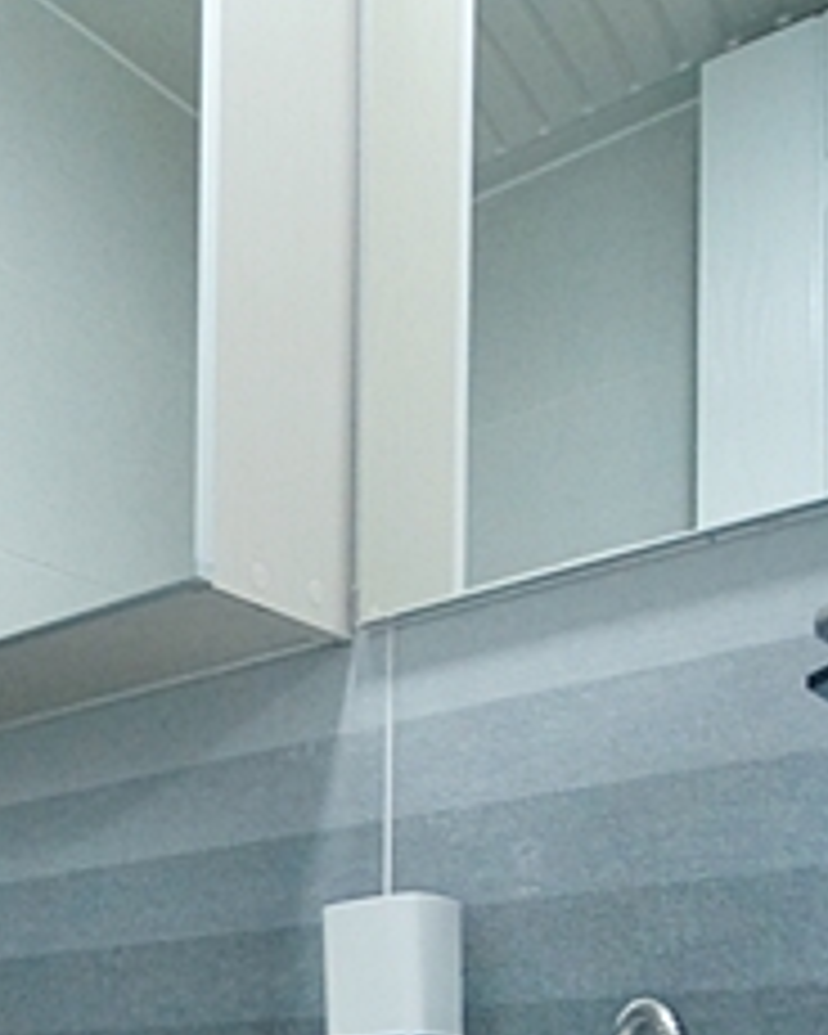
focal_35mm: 49
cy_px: 1102
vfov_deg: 33.7
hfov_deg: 26.0
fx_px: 1501
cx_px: -270
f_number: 5.6
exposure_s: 1/60
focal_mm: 10
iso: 1600
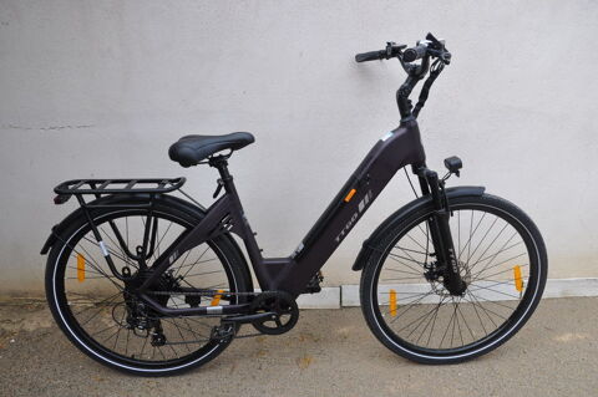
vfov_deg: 53.0
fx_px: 398
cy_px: 198
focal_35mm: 24
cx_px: 299
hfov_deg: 73.8
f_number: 7.1
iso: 200
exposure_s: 1/200
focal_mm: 16
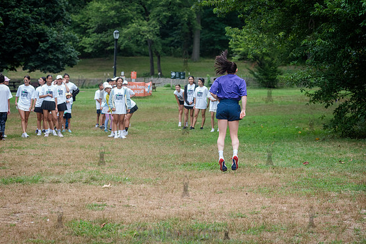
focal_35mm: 103
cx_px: 185
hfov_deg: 19.8
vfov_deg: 13.3
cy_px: 123
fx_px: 1048
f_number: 5
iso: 1250
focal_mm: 100
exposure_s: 1/500
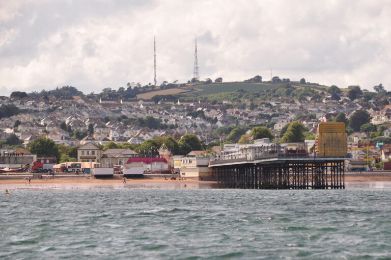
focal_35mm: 210
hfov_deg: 9.8
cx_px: 196
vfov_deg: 6.5
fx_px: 2278
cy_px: 130
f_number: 10
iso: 200
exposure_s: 1/250
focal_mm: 140
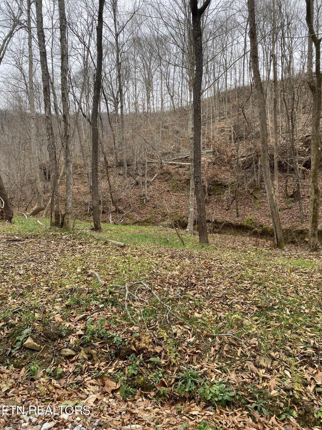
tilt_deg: -2.0
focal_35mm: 26
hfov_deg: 53.1
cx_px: 161
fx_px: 322
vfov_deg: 67.3
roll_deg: -0.6
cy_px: 215
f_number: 1.8
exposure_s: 1/228
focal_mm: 4.25
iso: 32
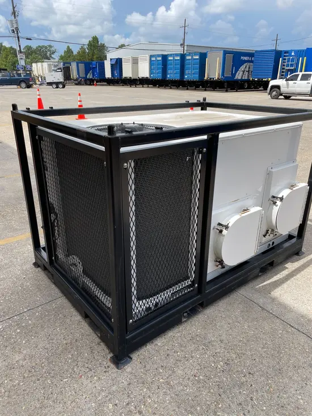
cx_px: 156
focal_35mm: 26
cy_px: 208
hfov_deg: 53.1
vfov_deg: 67.3
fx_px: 312
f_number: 1.6
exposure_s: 1/2212
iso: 32
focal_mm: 4.2
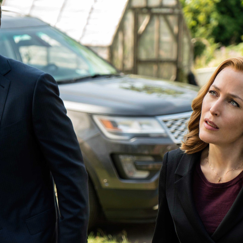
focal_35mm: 158
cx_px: 89
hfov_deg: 11.1
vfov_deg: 11.0
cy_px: 162
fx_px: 1255
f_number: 4.5
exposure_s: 1/250
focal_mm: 69
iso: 200
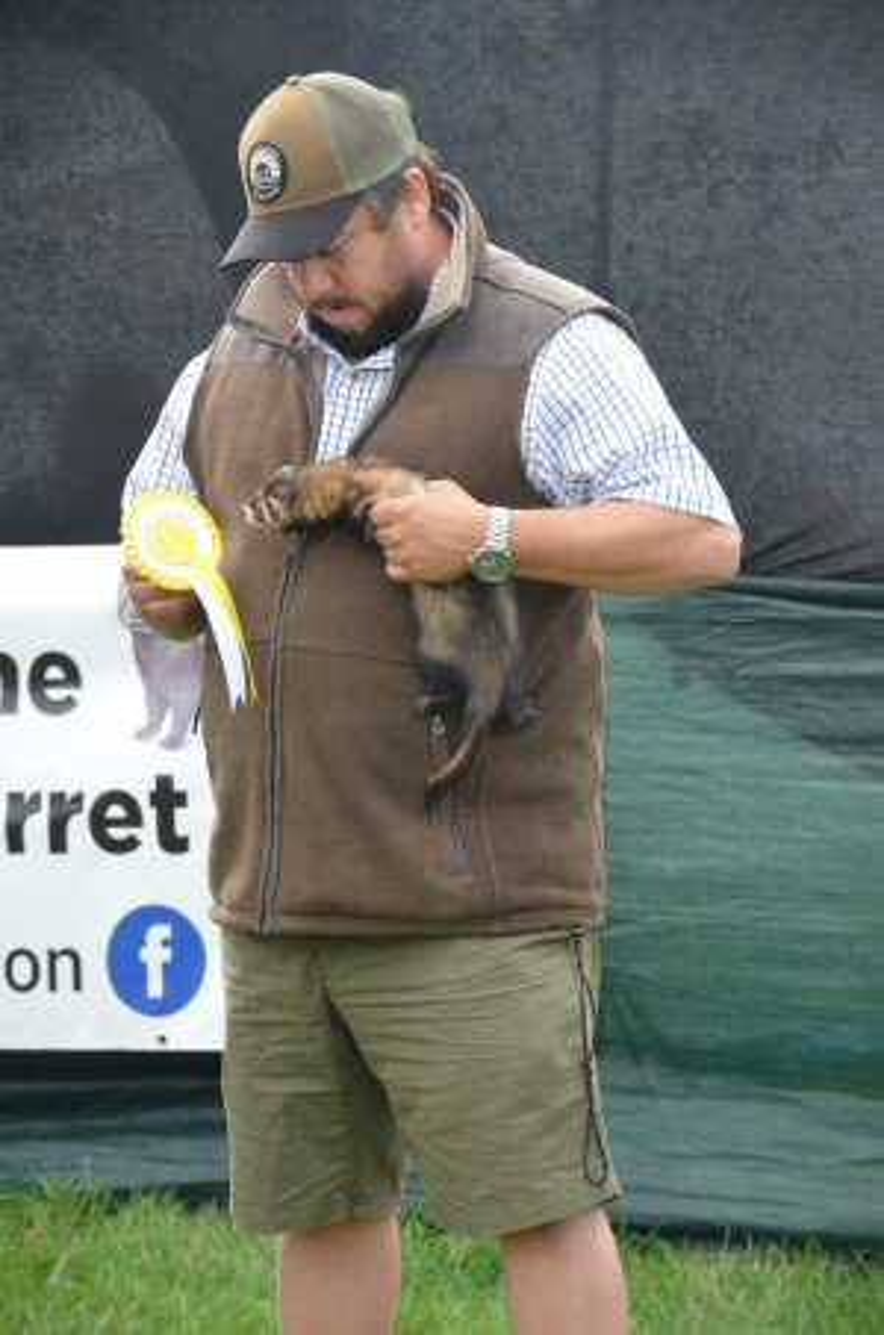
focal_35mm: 210
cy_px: 668
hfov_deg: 6.5
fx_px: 7770
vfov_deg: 9.8
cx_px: 442
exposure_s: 1/640
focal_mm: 140
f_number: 8
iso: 1600
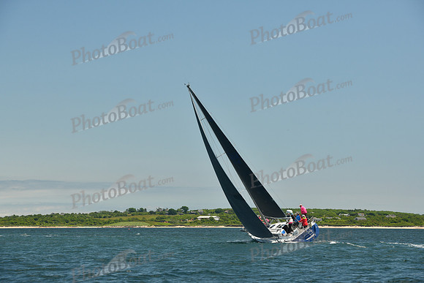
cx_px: 212
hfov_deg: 19.5
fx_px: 1237
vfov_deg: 13.0
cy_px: 142
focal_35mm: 105
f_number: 7.1
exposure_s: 1/640
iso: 320
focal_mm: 105
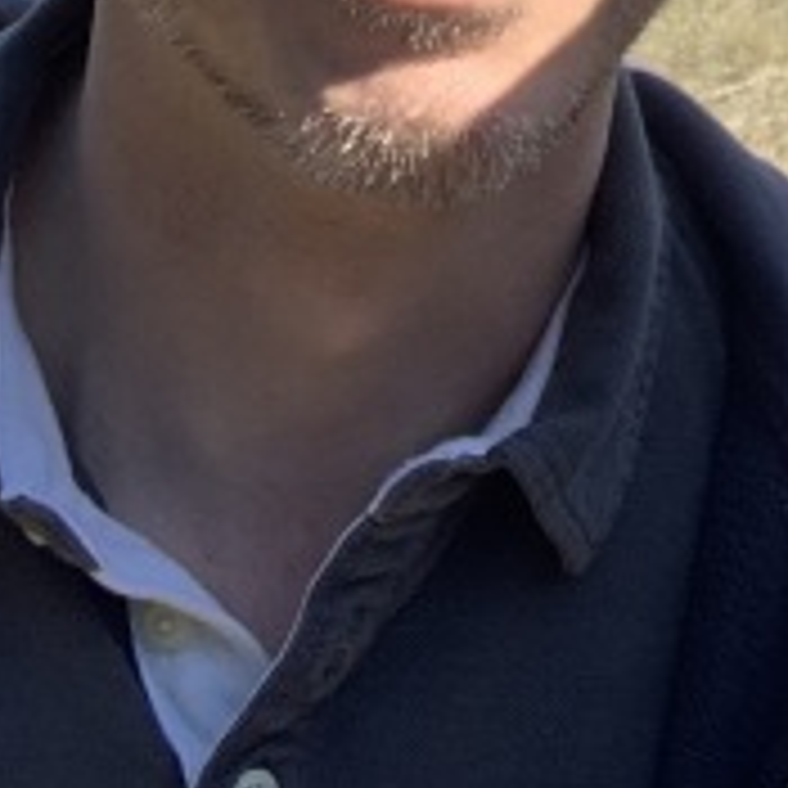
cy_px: -549
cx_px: 1153
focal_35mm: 129
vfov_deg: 12.5
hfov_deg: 12.9
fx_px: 3322
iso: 16
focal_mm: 2.87
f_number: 2.2
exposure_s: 1/459
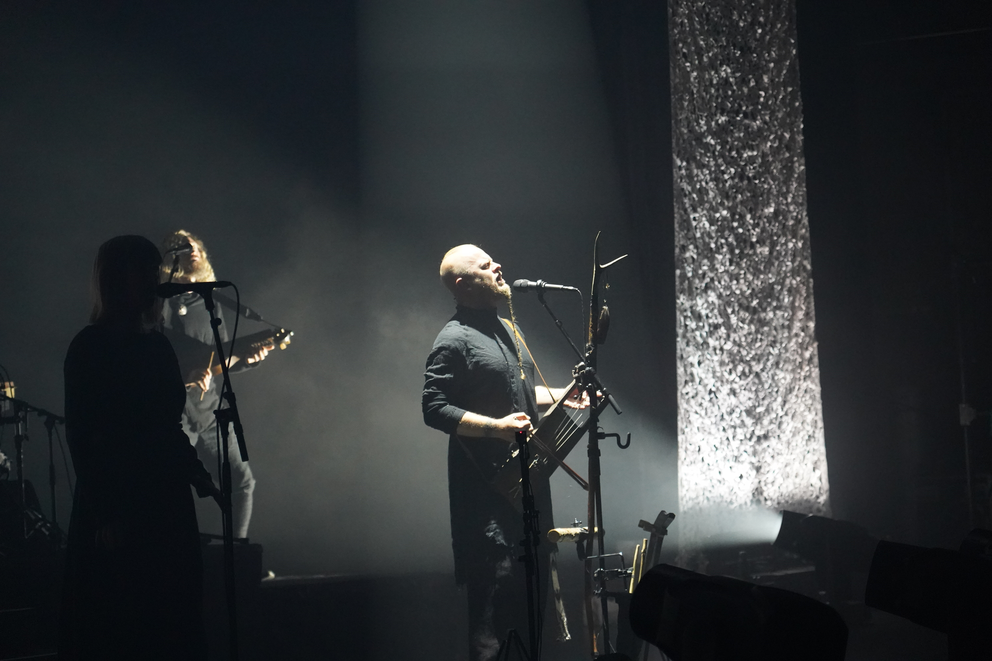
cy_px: 330
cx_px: 496
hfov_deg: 19.5
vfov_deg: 13.0
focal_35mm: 105
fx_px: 2893
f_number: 4
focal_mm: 105
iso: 10000
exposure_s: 1/160
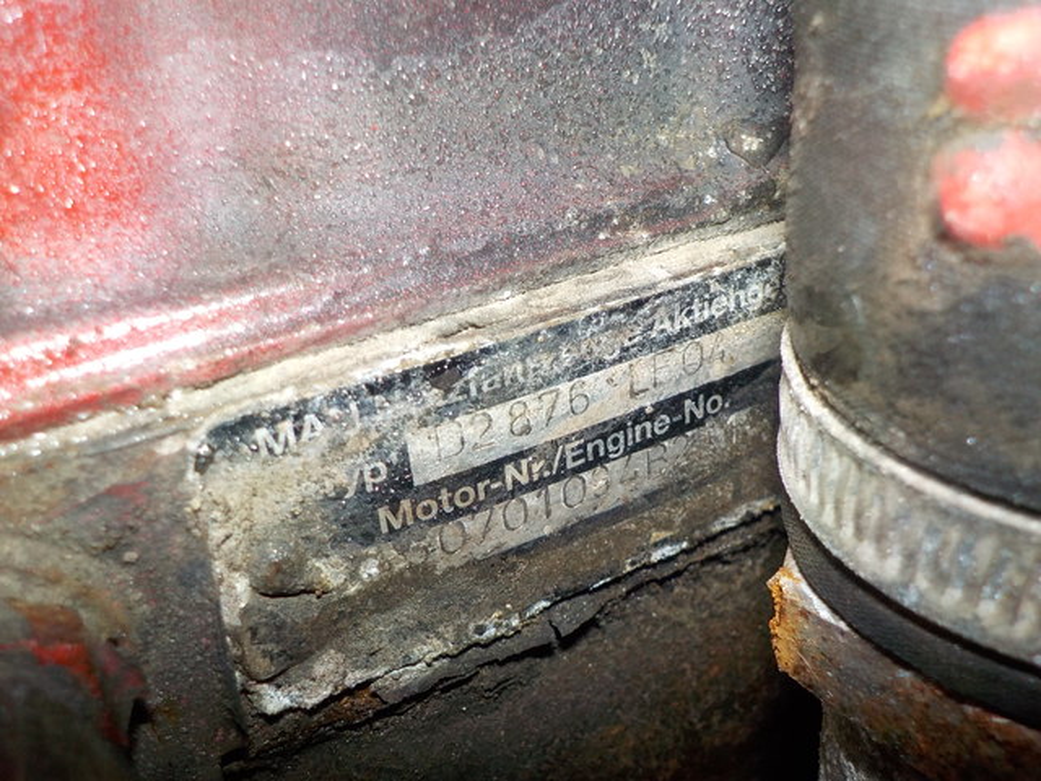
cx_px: 520
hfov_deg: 60.0
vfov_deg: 46.8
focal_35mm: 30
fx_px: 902
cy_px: 390
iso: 200
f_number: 3.3
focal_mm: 4.1
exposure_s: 1/30
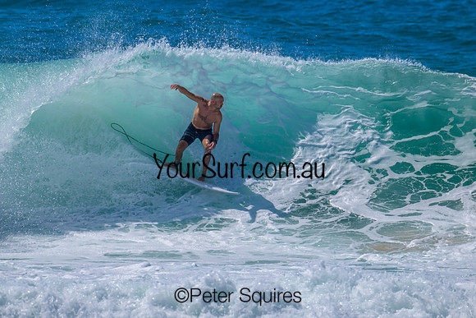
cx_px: 207
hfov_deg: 2.3
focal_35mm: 906
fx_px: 11979
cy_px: 149
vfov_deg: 1.5
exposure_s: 1/2000
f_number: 11
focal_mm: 800
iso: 450
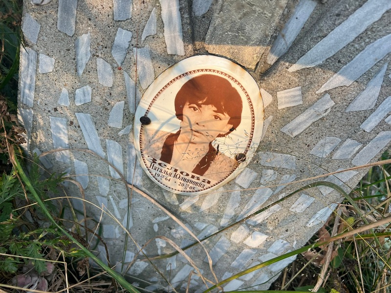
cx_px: 196
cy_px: 146
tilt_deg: -39.0
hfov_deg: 67.3
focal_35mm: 26
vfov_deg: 53.1
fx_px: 294
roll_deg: -21.3
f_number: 1.5
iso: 40
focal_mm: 5.7
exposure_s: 1/193
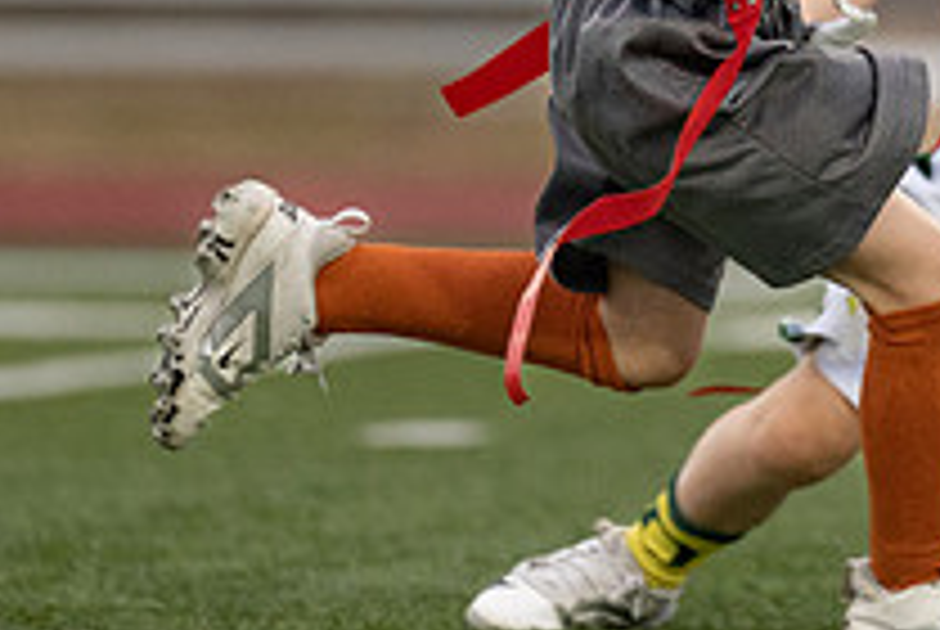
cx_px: 973
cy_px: -256
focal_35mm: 1070
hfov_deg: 1.9
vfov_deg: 1.3
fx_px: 27978
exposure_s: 1/1000
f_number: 2.8
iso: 640
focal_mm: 200
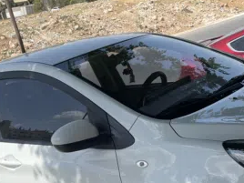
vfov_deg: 22.4
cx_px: 126
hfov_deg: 31.2
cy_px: 199
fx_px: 437
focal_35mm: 62
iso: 32
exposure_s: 1/3610
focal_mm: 4.2
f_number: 1.6
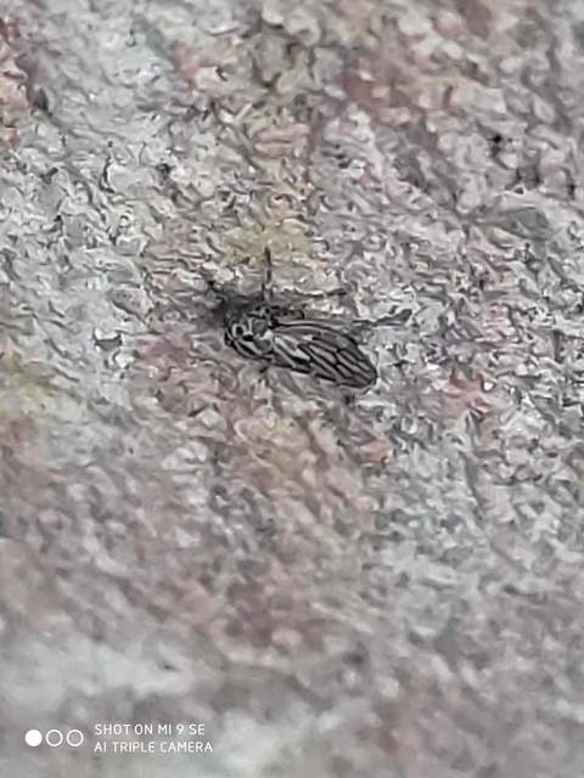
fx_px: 585
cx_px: 292
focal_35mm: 26
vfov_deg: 67.3
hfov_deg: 53.1
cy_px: 389
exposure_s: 1/120
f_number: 1.75
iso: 756
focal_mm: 4.77
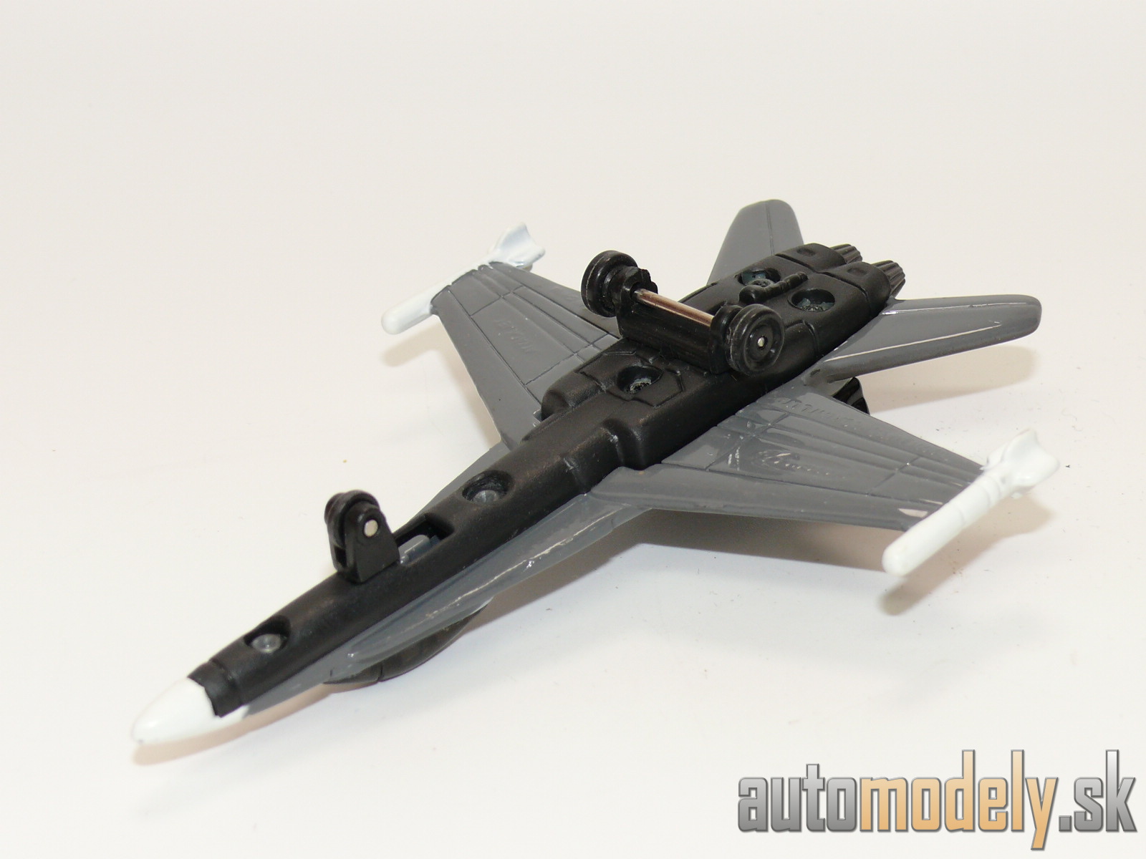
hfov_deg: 26.0
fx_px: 2483
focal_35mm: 75
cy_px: 430
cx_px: 573
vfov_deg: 19.6
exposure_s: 1/30
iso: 100
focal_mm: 11.3
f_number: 4
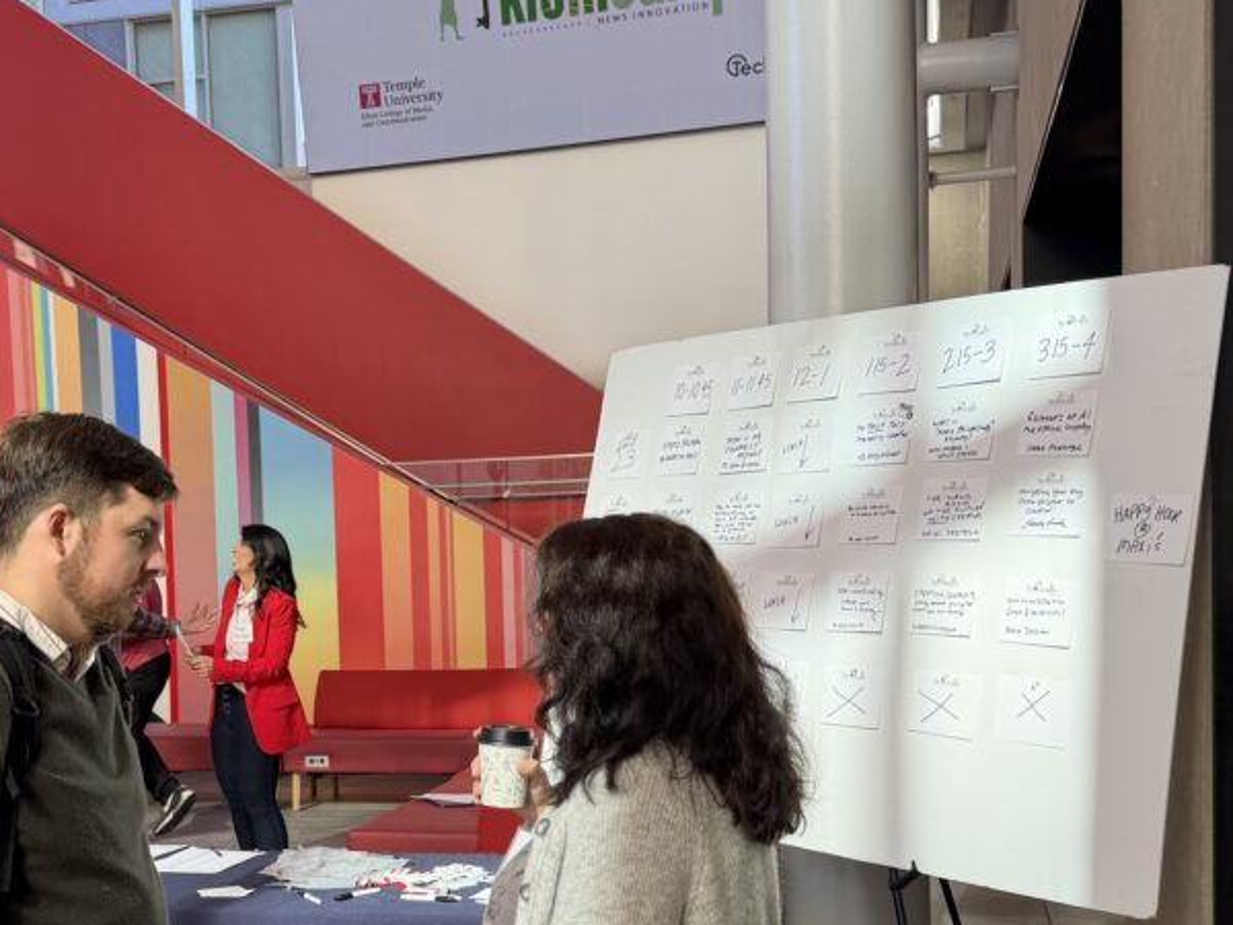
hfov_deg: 39.4
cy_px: 643
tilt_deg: -3.0
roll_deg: +2.7
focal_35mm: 48
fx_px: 1710
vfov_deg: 30.0
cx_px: 460
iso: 80
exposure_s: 1/209
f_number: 1.78
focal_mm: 6.76
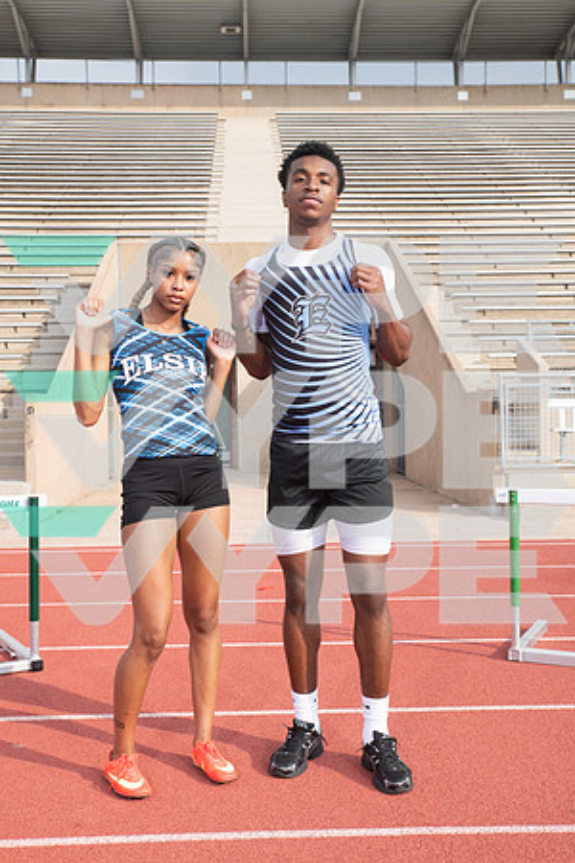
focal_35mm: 42
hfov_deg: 31.9
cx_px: 288
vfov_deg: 46.4
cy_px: 432
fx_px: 1006
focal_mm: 42
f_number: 8
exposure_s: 1/320
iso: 160
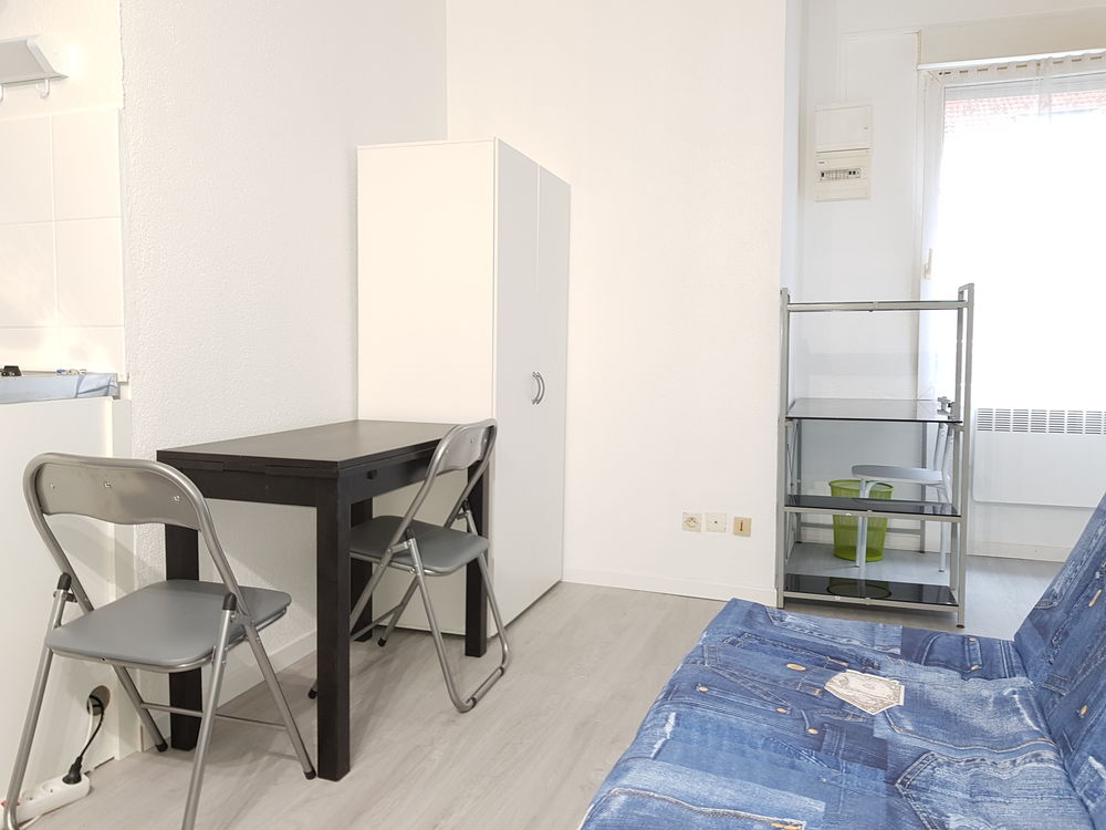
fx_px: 831
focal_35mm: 26
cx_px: 553
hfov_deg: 67.3
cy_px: 415
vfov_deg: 53.1
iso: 50
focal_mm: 4.2
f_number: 1.7
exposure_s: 1/8
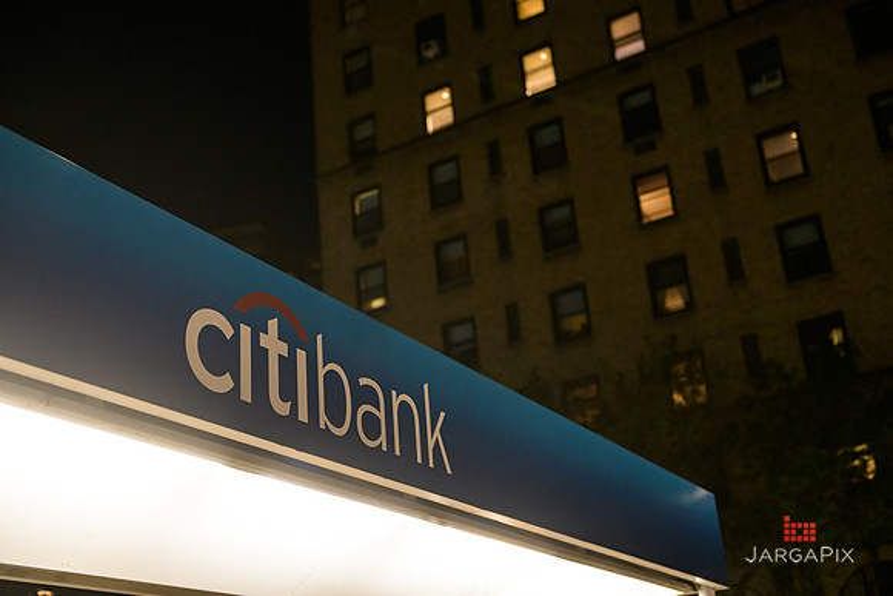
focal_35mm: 48
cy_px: 298
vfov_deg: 28.1
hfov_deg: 41.1
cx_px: 446
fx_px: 1191
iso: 1250
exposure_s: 1/50
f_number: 3.2
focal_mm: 48
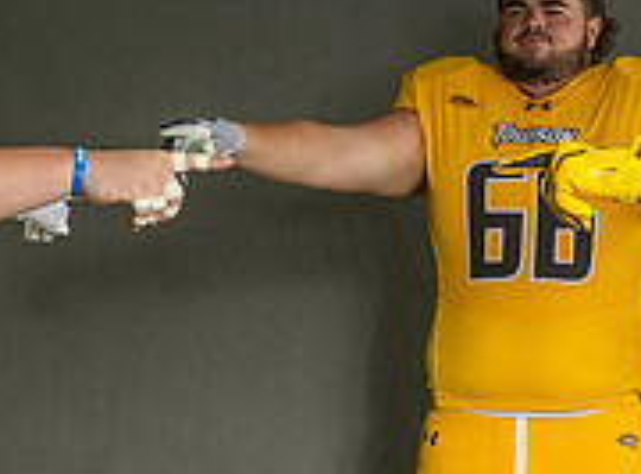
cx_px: 634
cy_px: 219
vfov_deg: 10.9
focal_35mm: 135
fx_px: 2487
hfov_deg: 14.5
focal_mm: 24
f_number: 8
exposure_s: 1/200
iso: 200
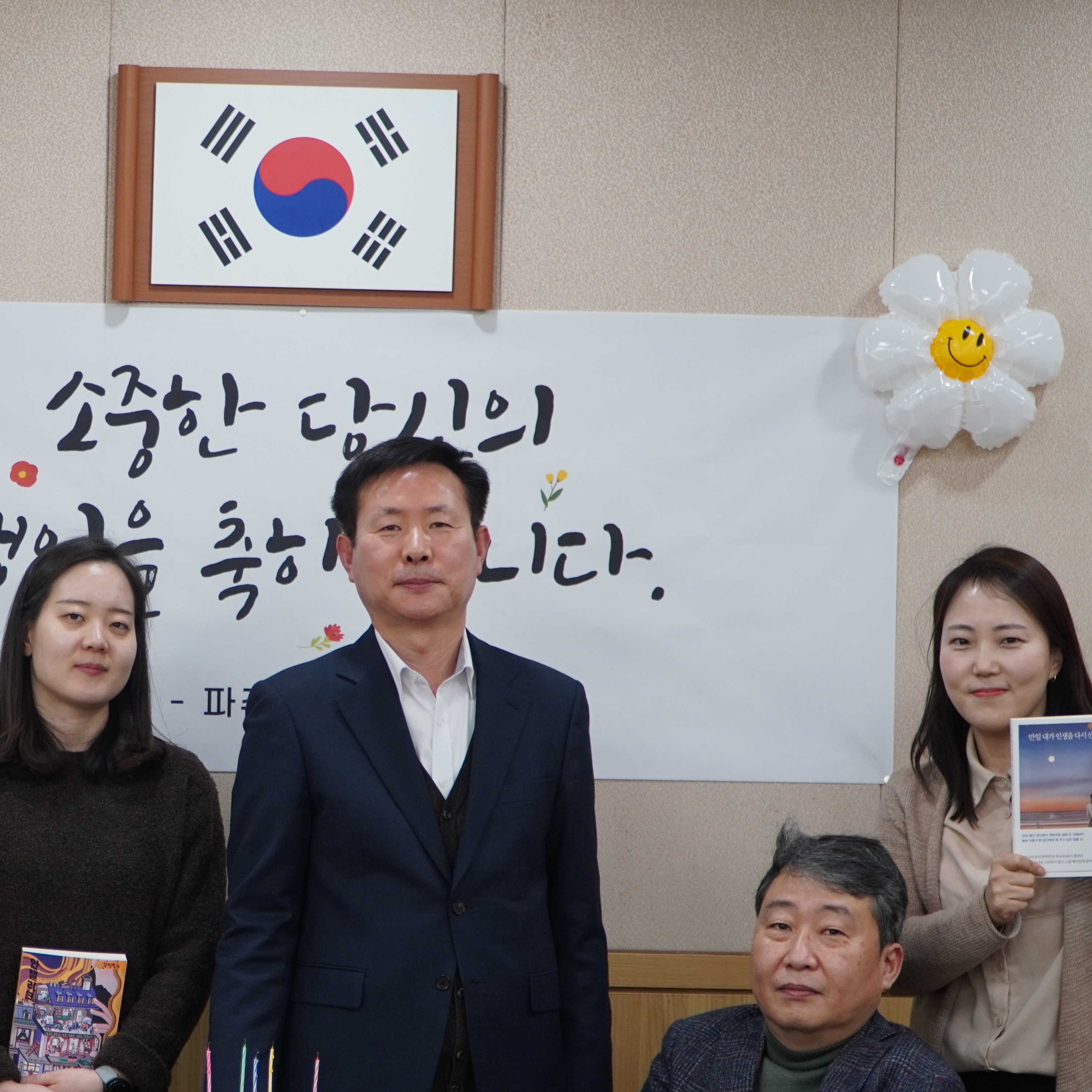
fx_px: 3207
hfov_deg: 19.0
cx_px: 132
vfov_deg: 19.3
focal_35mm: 90
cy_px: 685
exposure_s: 1/60
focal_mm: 35
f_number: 4
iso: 320
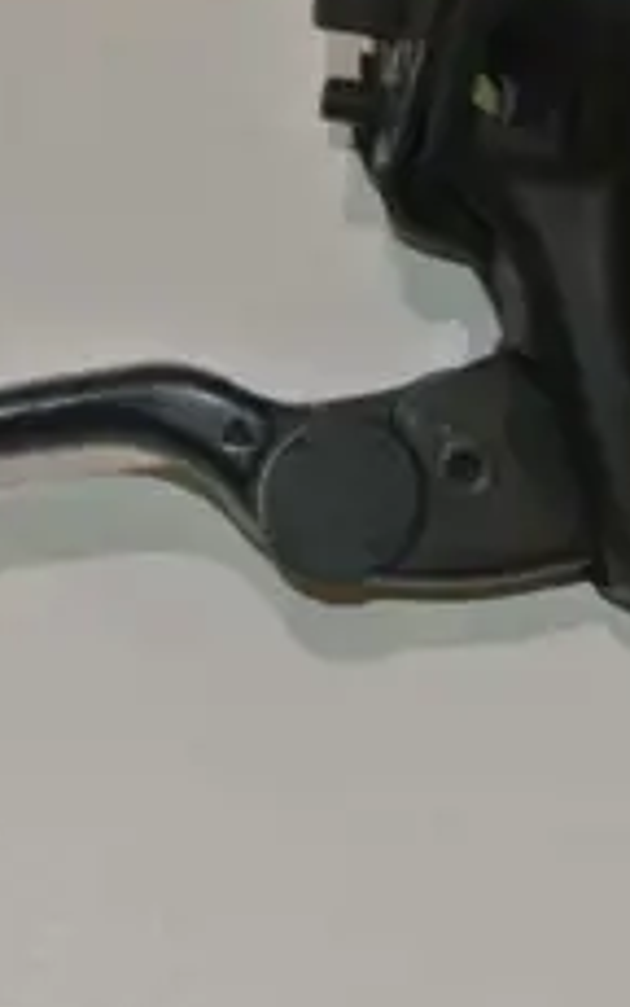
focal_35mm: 105
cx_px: 402
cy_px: 302
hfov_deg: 12.5
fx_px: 2881
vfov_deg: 19.7
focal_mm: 16.3
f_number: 4.2
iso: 200
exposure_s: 1/60
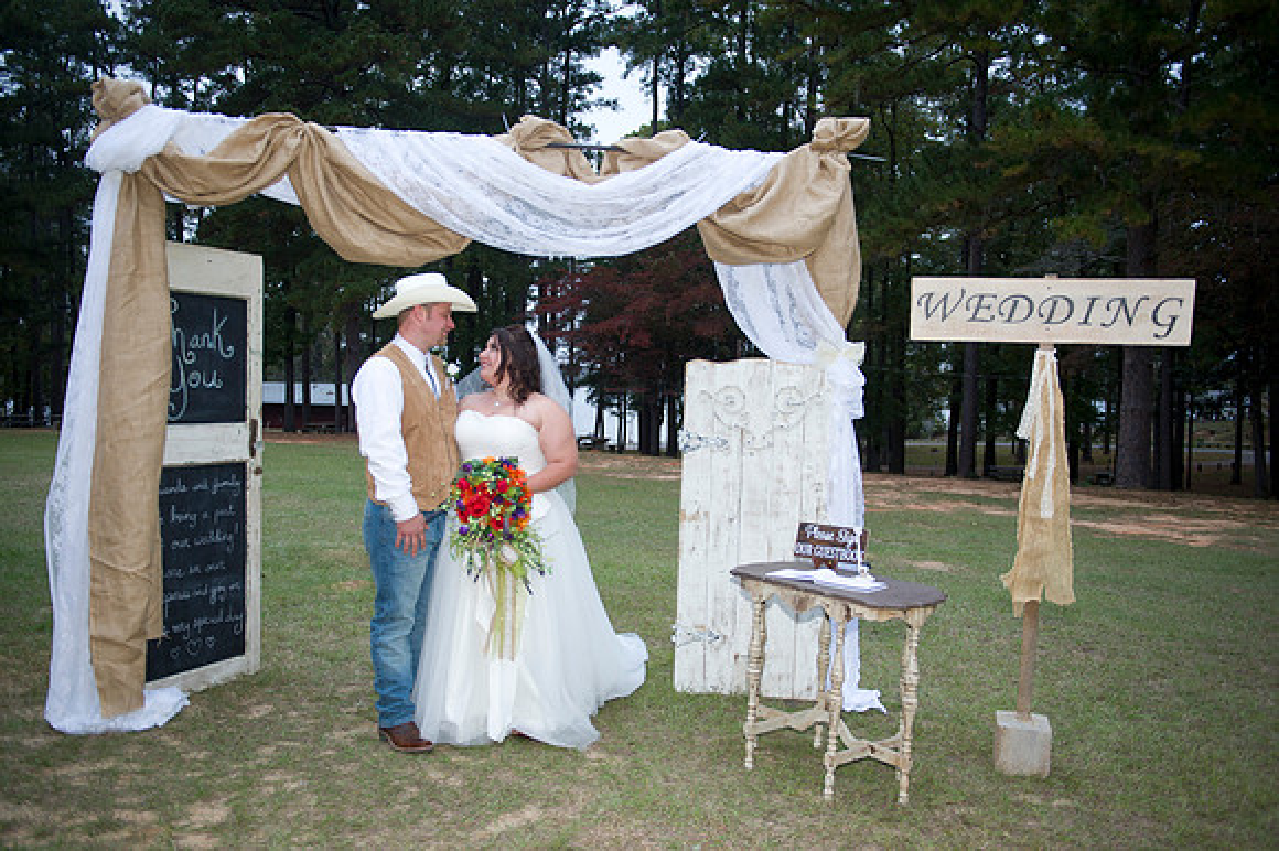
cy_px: 426
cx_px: 640
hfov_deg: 58.7
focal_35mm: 32
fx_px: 1136
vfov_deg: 41.1
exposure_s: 1/100
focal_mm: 32
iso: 800
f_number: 2.8
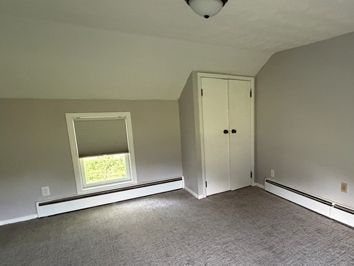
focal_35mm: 24
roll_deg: +0.1
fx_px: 245
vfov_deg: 56.6
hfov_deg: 68.5
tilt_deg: -10.8
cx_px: 250
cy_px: 153
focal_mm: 2.22
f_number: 2.2
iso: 640
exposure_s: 1/60
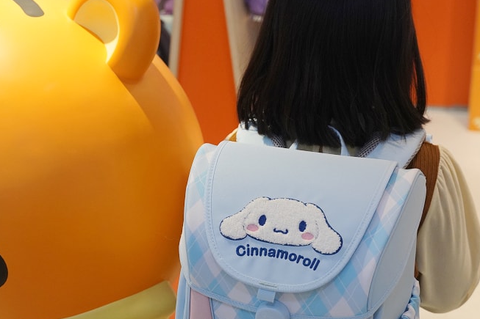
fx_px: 906
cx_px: 226
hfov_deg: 29.7
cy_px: 195
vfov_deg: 20.0
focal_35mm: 68
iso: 1600
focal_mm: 37
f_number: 4
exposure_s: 1/160
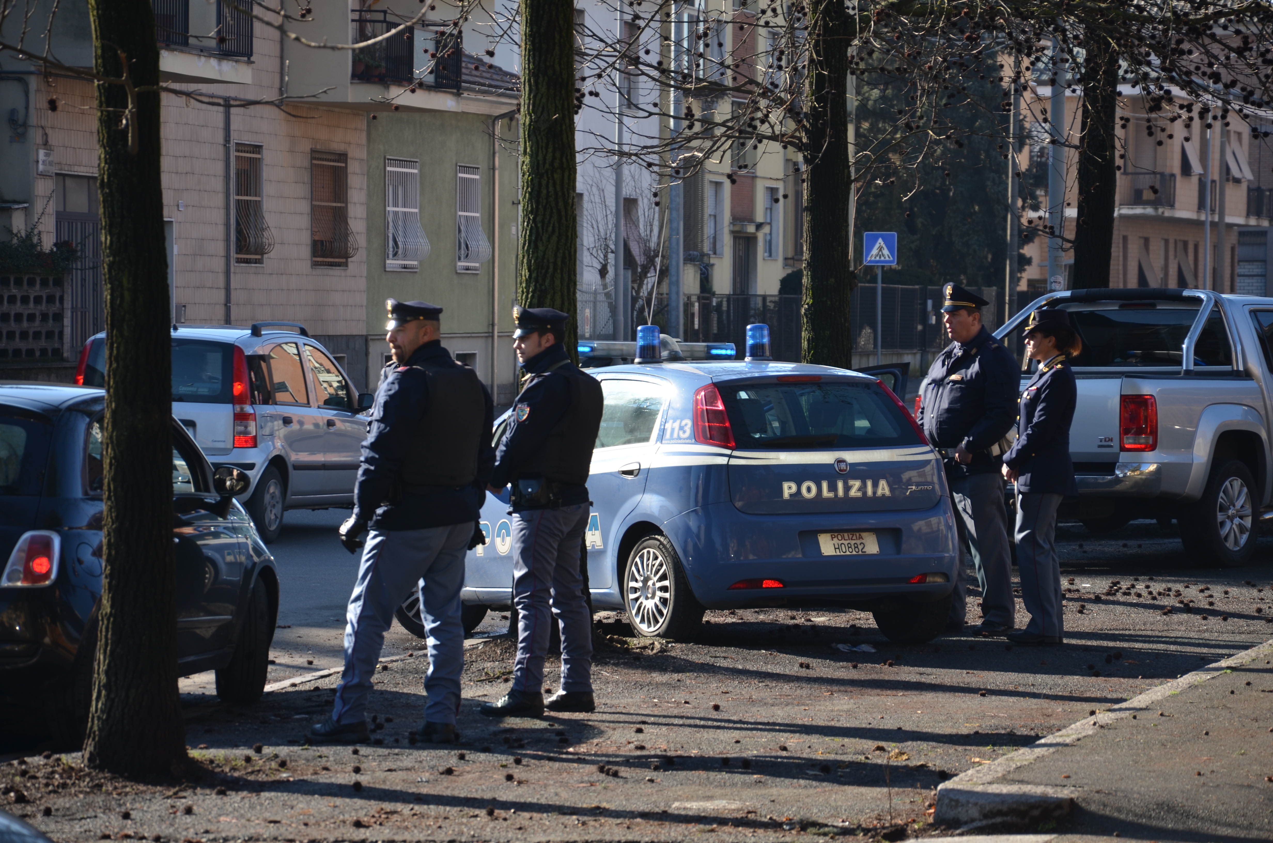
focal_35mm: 158
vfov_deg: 8.7
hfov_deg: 13.1
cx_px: 636
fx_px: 5558
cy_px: 422
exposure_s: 1/250
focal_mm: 105
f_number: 6.3
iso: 100
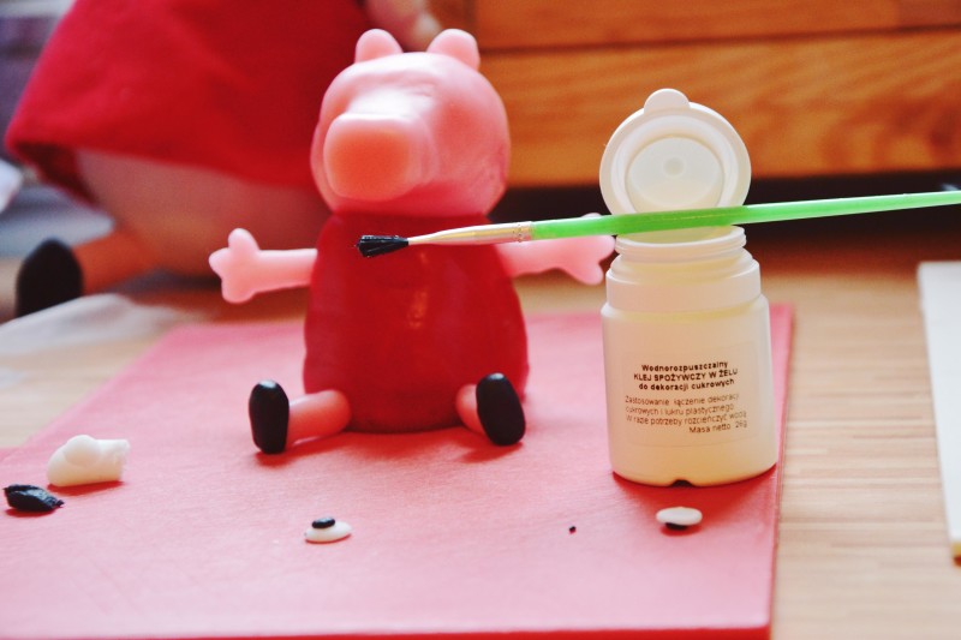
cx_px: 480
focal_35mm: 93
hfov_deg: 21.9
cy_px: 320
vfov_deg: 14.7
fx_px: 2482
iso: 1000
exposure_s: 1/60
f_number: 5.3
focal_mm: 62
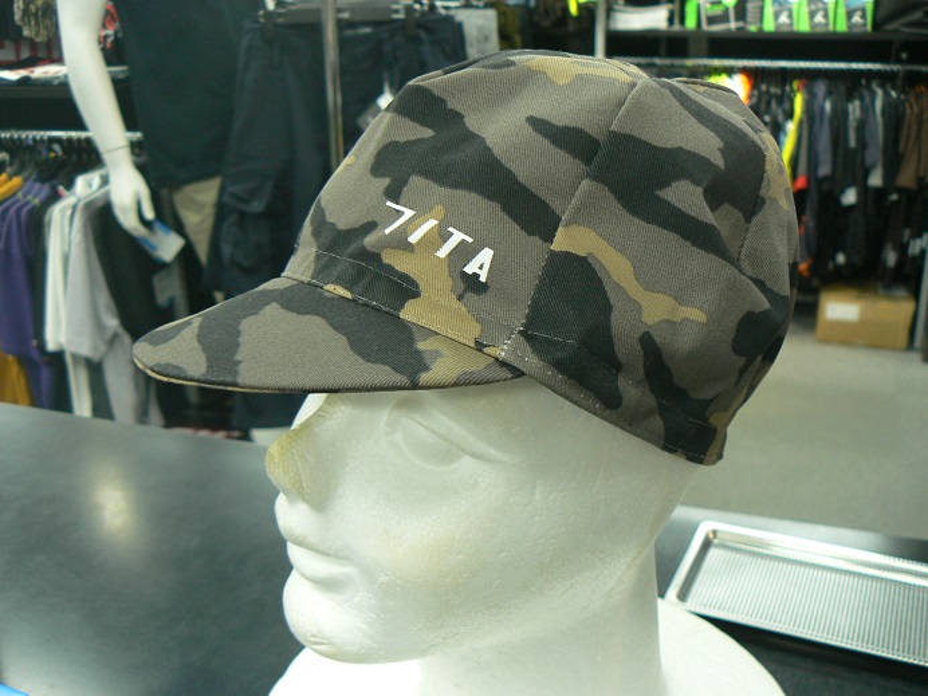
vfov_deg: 39.7
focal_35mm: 36
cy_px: 348
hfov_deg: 51.4
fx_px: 965
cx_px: 464
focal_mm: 6
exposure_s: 1/10
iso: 80
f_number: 2.8
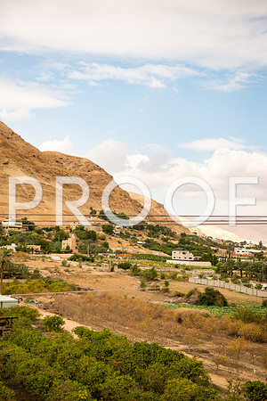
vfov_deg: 36.2
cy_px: 200
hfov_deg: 24.6
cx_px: 134
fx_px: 612
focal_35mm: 55
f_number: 2.8
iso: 200
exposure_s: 1/2500
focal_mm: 55
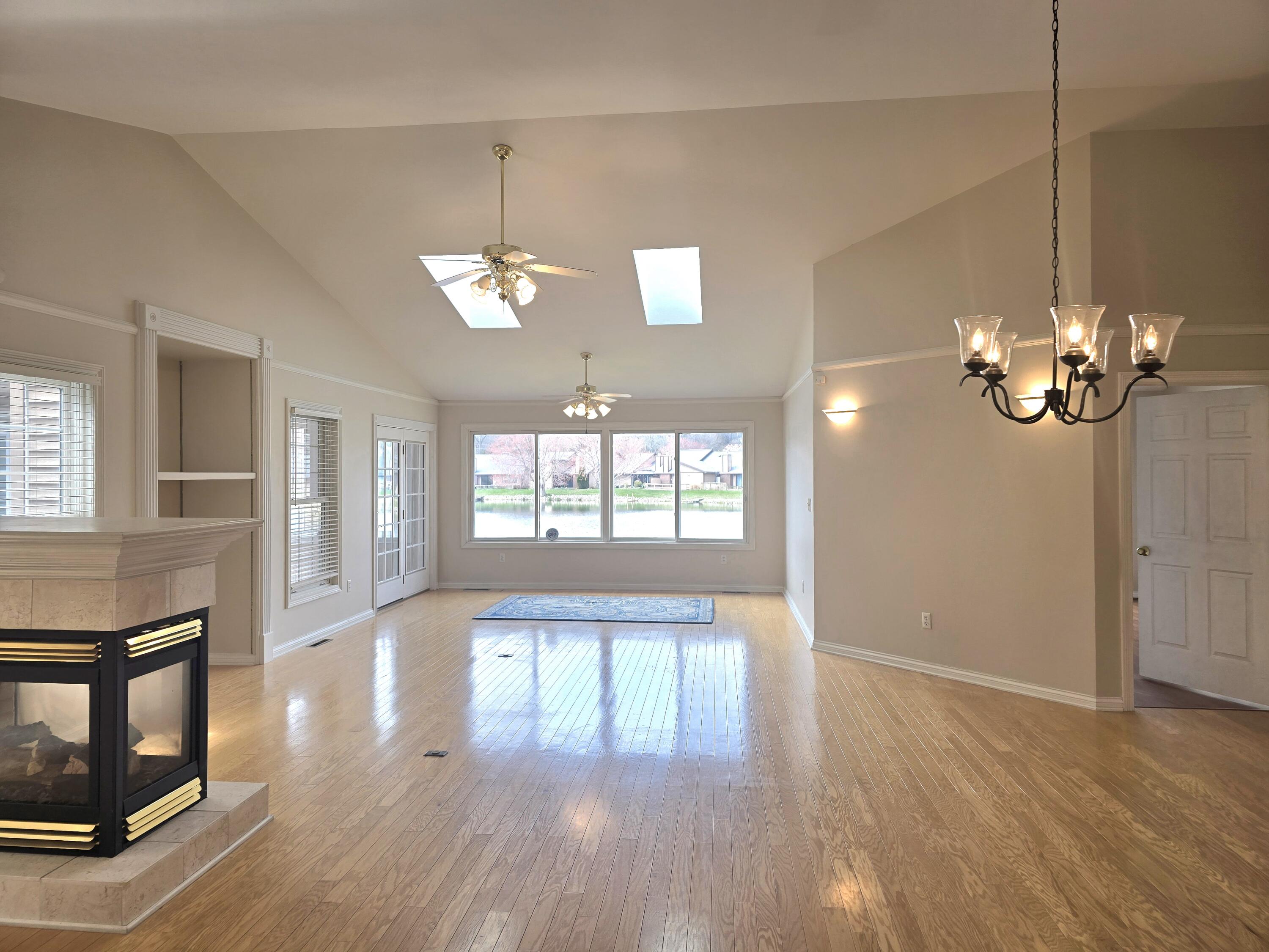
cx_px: 634
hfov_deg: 73.9
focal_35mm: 23
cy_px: 476
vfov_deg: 58.9
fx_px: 843
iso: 16
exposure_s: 1/120
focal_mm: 6.3
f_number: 1.7
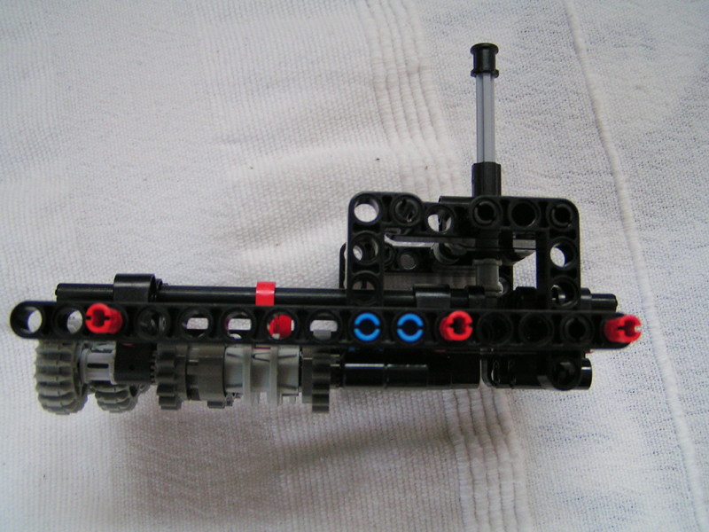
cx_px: 354
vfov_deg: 37.7
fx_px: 778
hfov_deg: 49.0
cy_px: 266
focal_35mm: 38
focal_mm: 5.8
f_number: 2.8
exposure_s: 1/40
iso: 125
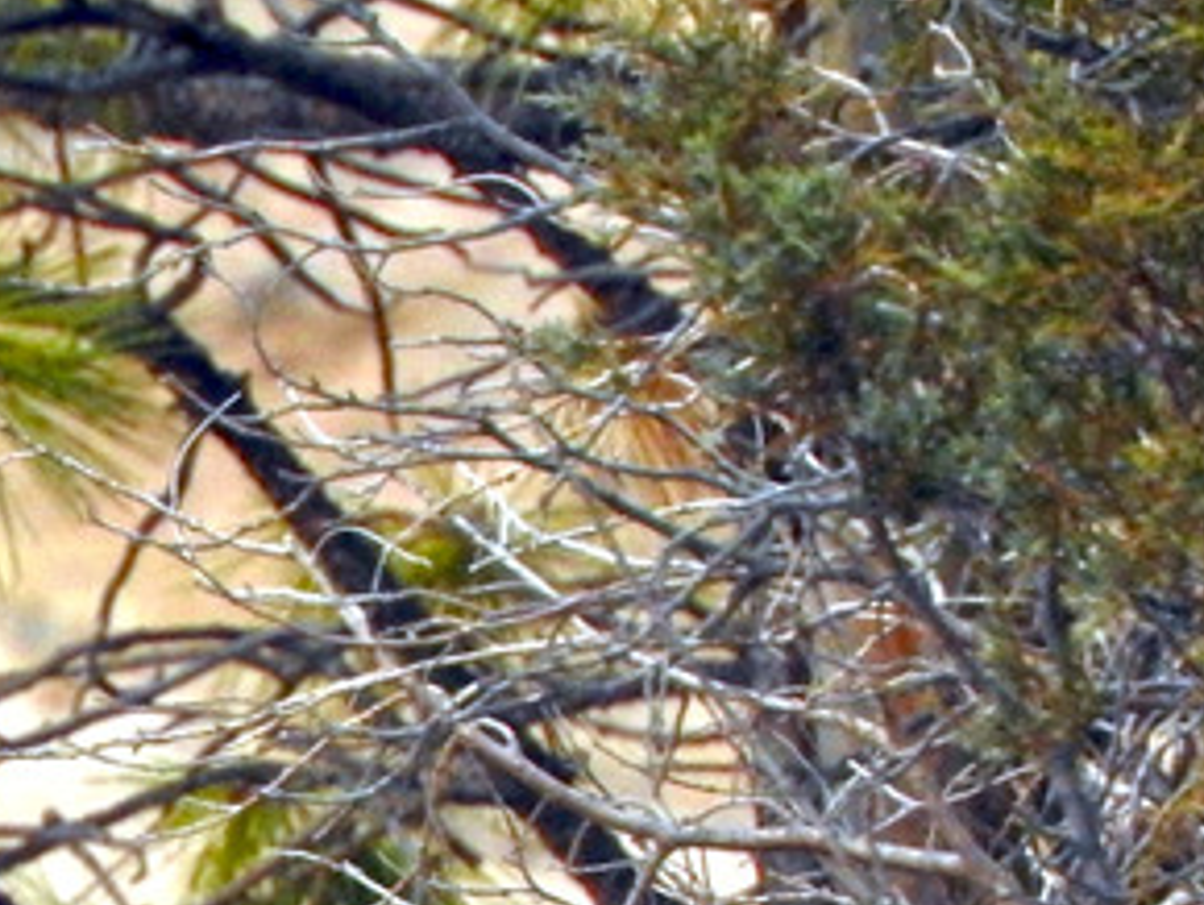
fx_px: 77906
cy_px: 1175
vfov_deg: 0.7
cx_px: -374
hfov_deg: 0.9
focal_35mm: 2238
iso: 400
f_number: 5.6
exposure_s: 1/200
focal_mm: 116.5
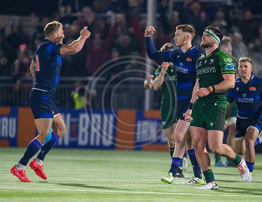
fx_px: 5684
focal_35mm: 743
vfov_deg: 2.0
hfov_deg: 2.6
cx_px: 163
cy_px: 117
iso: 6400
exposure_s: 1/640
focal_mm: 560
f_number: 4
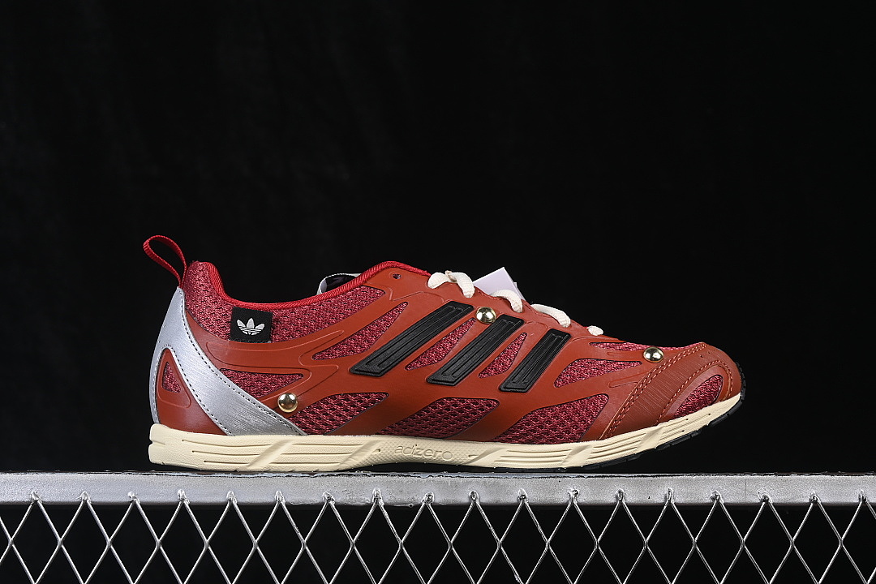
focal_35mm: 75
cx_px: 438
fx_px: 1825
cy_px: 292
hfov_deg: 27.0
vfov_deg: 18.2
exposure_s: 1/80
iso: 160
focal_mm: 50
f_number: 8
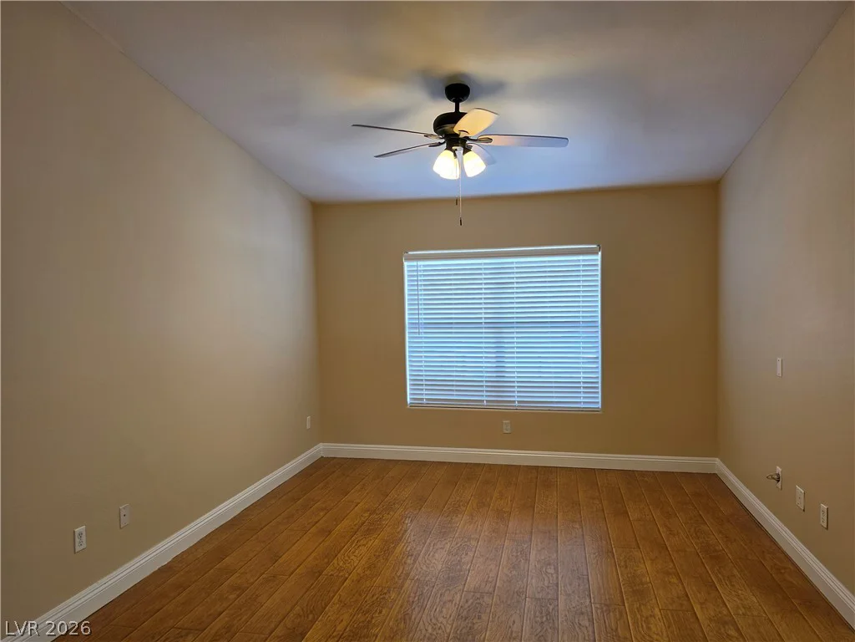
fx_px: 568
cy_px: 321
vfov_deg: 58.9
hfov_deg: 73.9
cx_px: 428
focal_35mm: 23
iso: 40
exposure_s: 1/120
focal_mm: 6.5
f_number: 1.4
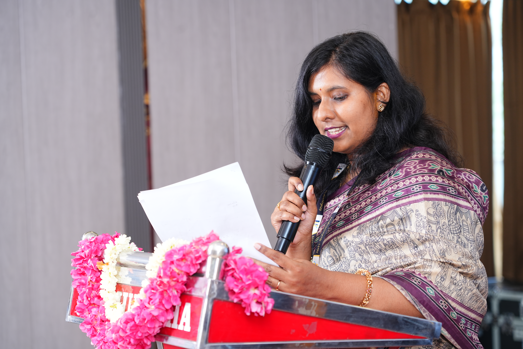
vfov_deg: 13.0
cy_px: 174
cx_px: 262
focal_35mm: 105
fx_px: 1525
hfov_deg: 19.5
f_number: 5
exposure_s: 1/125
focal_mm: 105
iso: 500
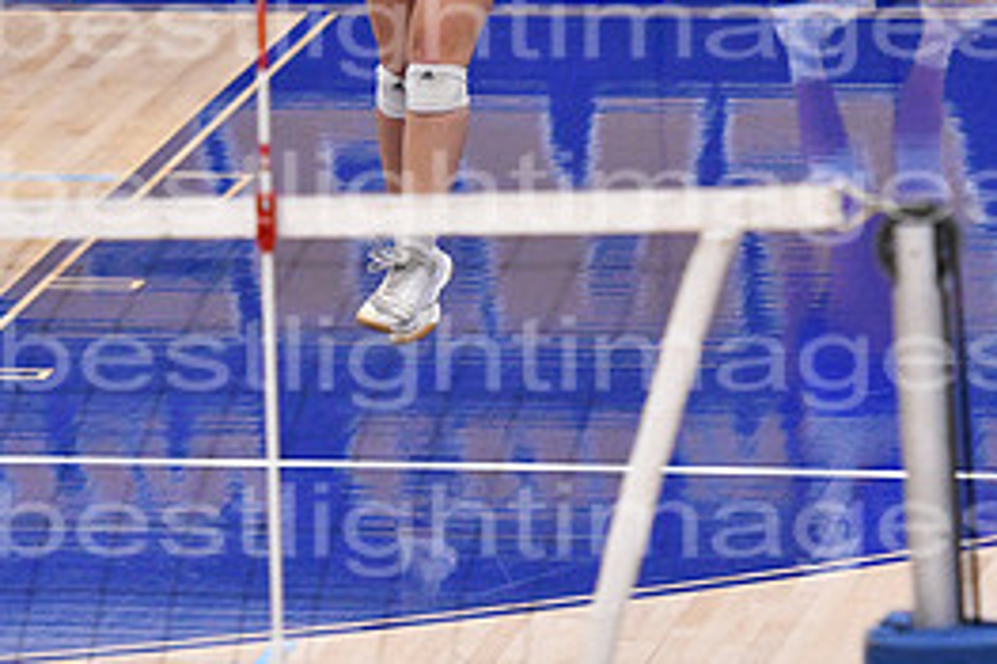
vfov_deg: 2.8
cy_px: -51
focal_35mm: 497
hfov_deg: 4.2
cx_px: 493
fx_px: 13755
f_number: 3.2
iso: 6400
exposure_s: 1/1000
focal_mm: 150
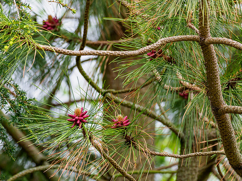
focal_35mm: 976
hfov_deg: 2.0
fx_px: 6824
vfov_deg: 1.5
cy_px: 134
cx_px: 86
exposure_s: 1/320
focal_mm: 300
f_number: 4.5
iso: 1000
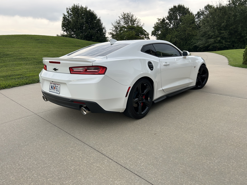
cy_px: 92
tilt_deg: -14.0
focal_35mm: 26
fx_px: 186
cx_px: 124
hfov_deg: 67.3
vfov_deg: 53.1
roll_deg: -0.8
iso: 40
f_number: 1.5
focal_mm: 5.7
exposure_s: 1/187
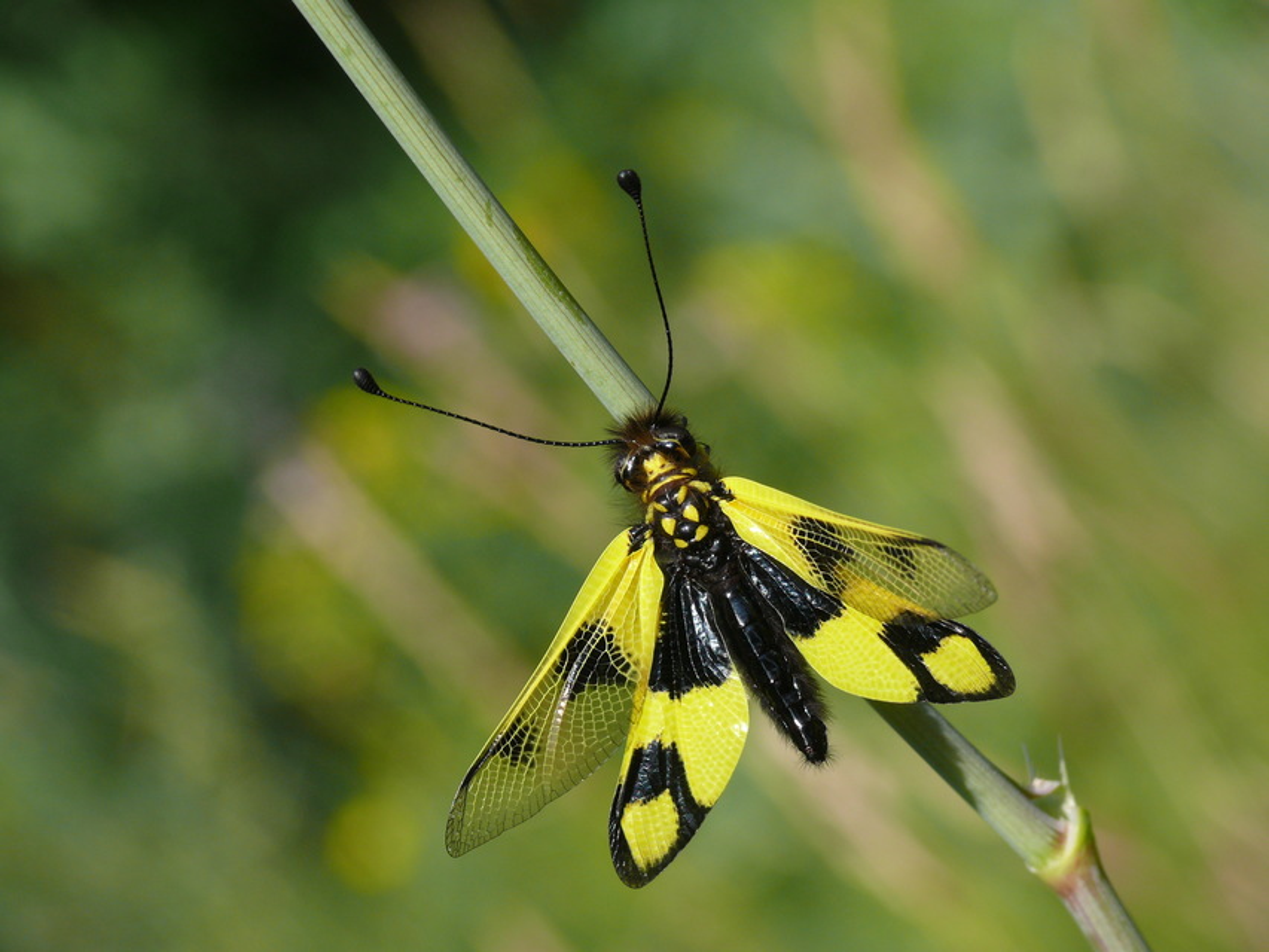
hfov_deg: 14.1
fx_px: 5133
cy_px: 476
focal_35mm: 140
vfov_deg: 10.6
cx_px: 634
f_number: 5.6
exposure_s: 1/400
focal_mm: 29.5
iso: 100
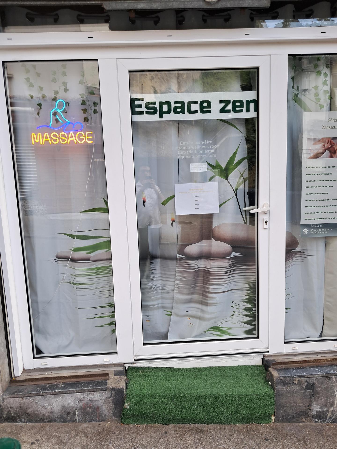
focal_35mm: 27
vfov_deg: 65.3
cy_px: 224
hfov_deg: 51.4
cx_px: 168
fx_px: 350
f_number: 1.8
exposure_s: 1/60
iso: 50
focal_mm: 4
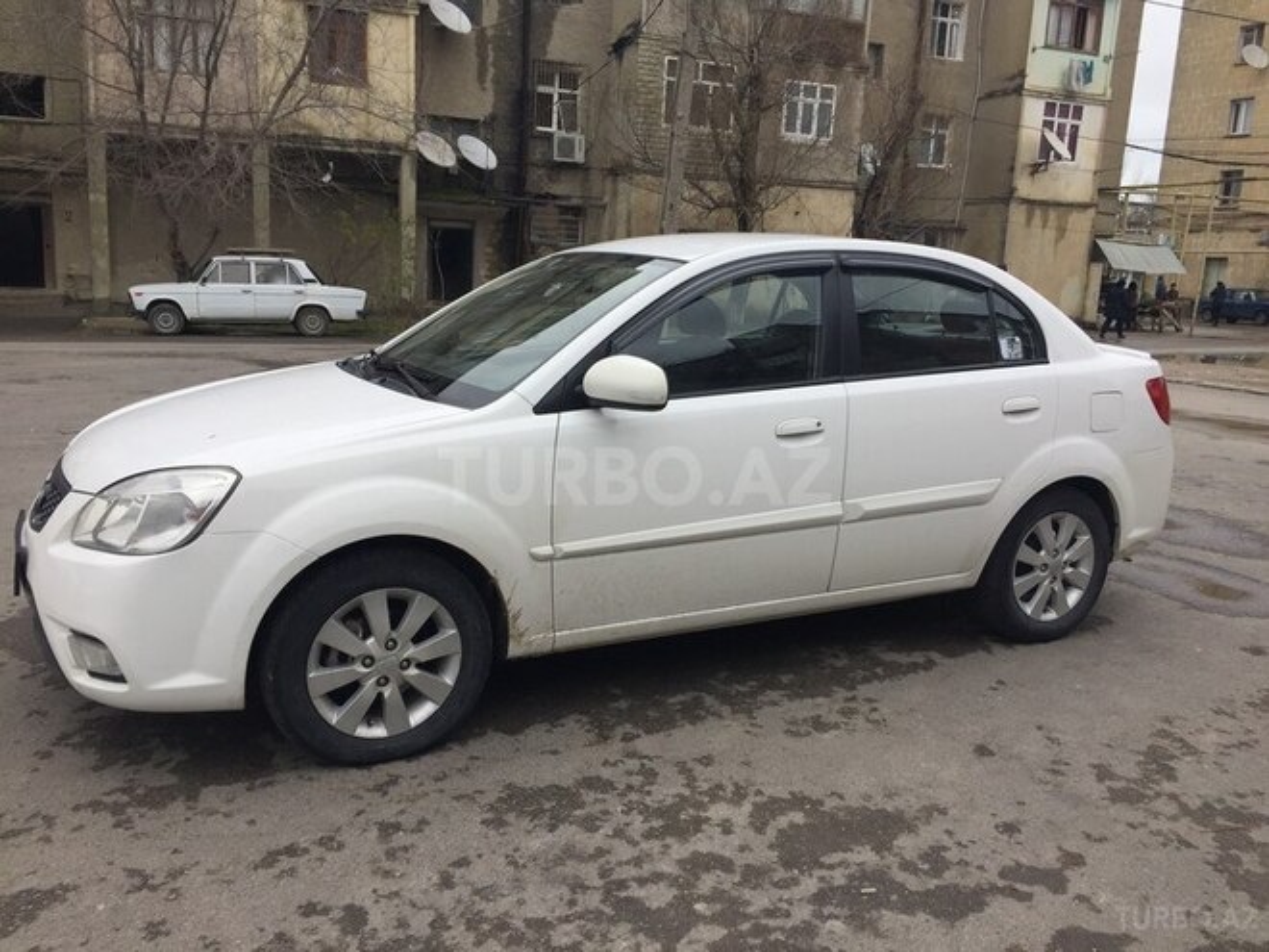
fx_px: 1063
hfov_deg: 61.7
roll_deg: -1.2
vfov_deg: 48.2
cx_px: 634
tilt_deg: -11.3
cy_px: 476
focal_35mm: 29
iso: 32
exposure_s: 1/465
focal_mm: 4.15
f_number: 2.2
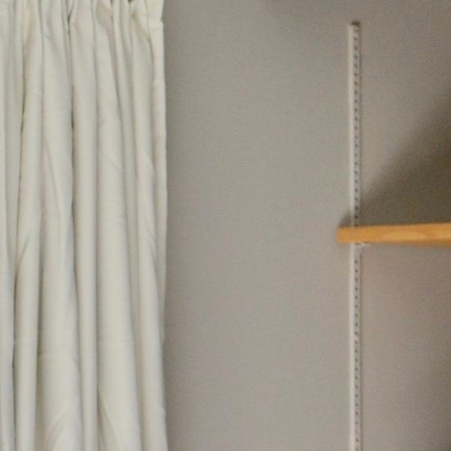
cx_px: 1153
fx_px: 2211
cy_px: 415
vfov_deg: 11.6
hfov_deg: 9.9
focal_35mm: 150
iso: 360
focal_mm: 18
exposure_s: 1/125
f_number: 5.6
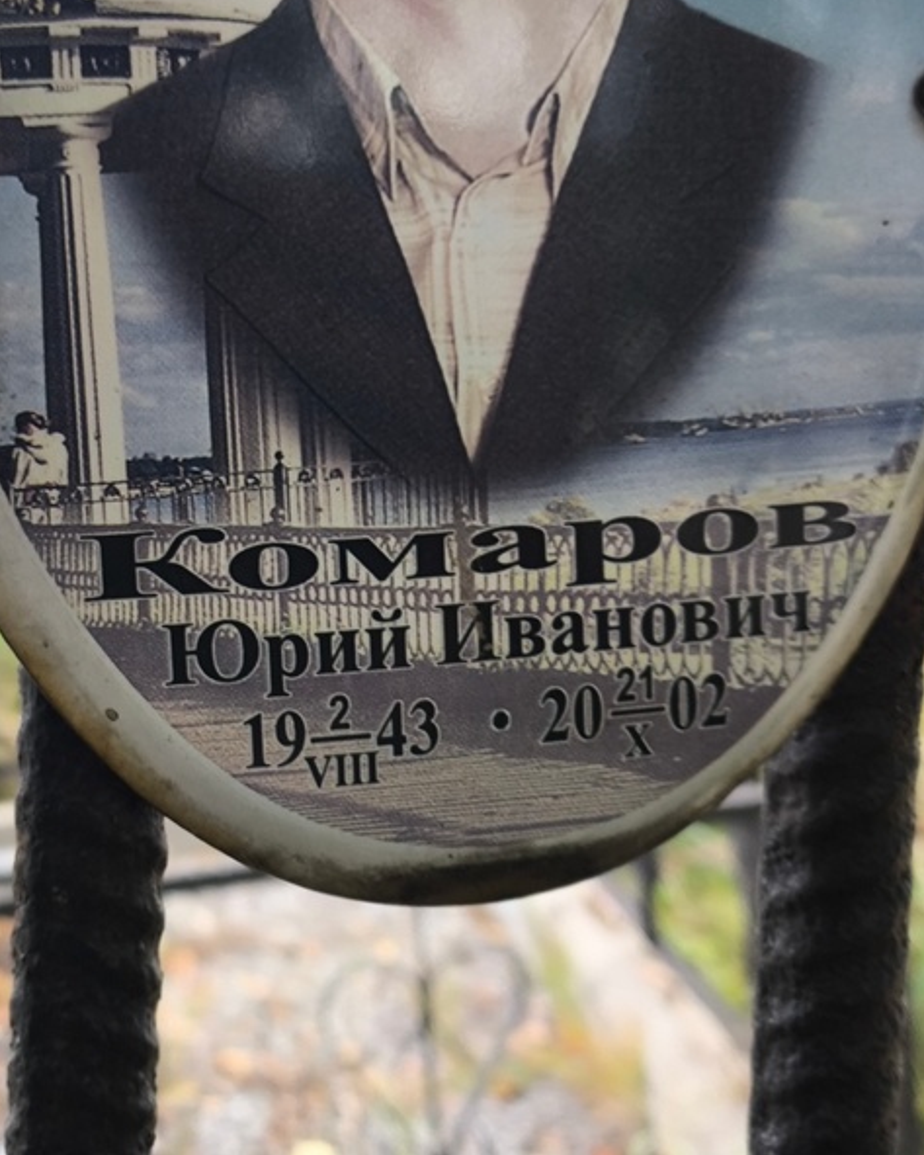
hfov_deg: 23.1
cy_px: 573
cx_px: 310
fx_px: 2256
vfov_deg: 28.7
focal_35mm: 66
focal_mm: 4.71
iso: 125
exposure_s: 1/60
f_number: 1.7
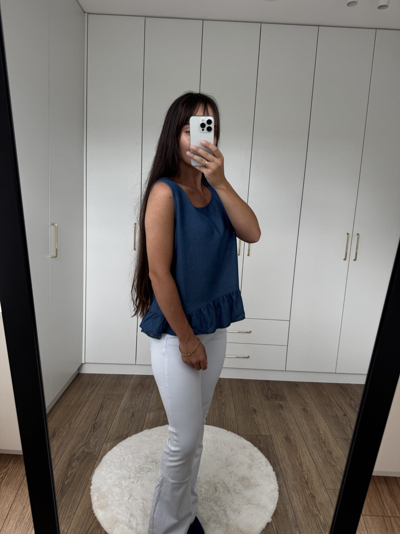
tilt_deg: -31.9
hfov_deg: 56.8
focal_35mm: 24
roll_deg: -2.8
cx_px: 200
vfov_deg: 71.6
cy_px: 267
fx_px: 370
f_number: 1.78
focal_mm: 6.76
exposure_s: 1/121
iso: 125
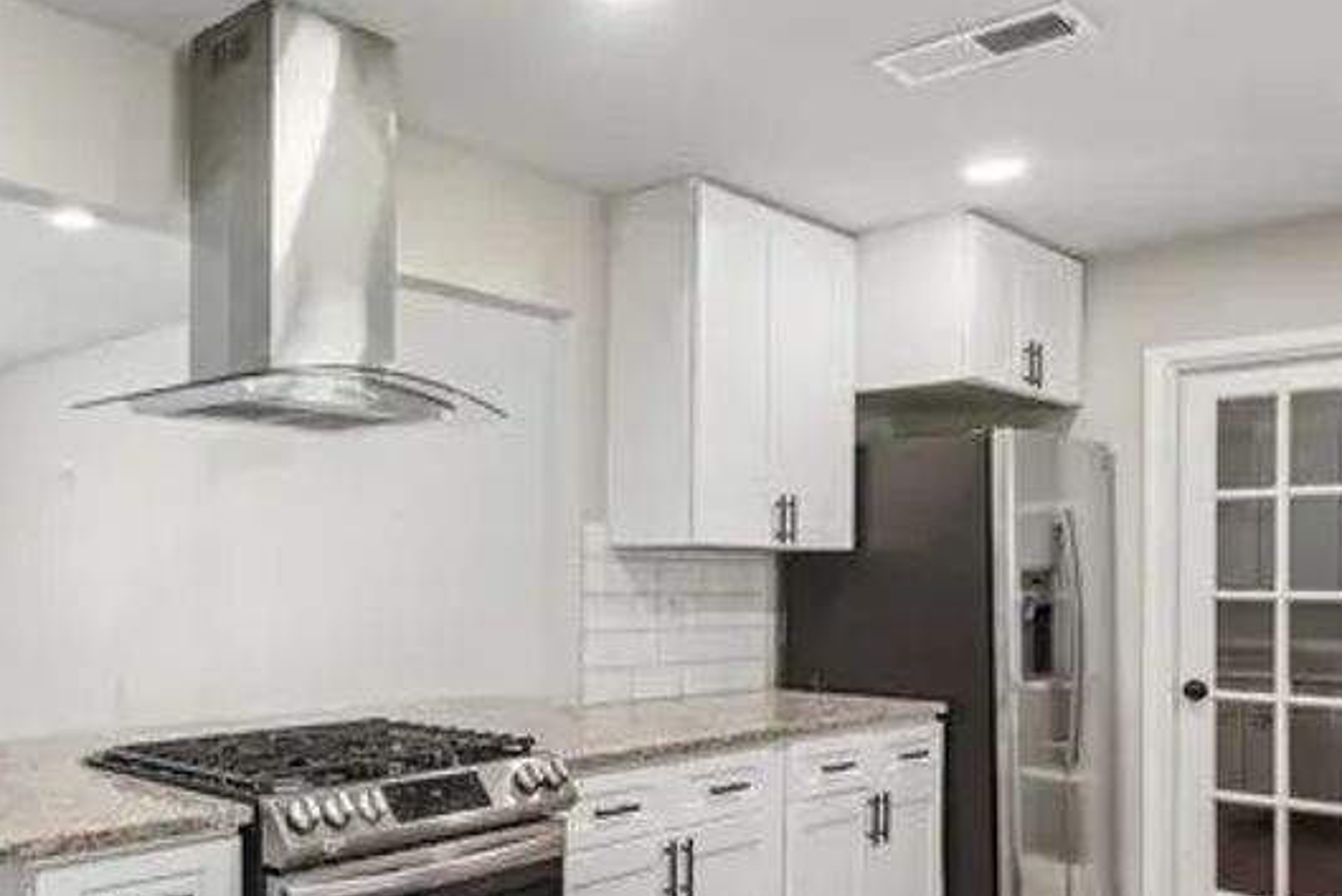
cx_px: 403
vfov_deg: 42.0
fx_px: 1156
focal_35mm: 31
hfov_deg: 58.3
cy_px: 560
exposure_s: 1/20
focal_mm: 16
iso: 800
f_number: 8
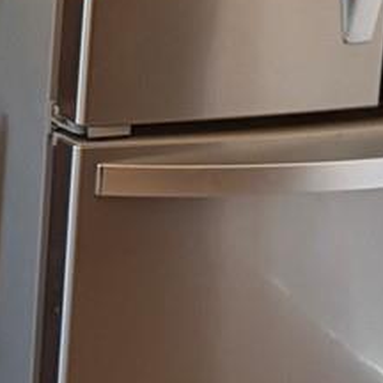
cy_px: -209
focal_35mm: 157
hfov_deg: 10.4
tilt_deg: -9.6
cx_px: -346
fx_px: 1965
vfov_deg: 10.7
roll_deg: -2.0
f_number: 1.78
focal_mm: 6.76
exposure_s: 1/60
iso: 400
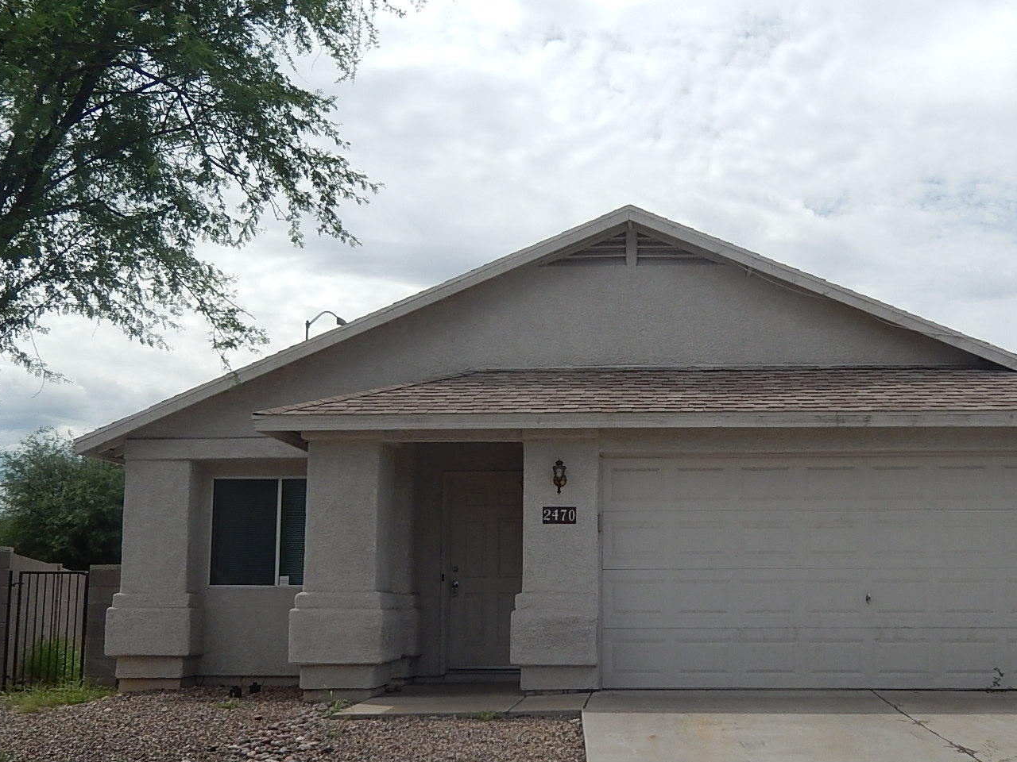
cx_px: 611
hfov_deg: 46.5
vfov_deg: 35.9
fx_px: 1175
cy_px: 444
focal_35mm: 40
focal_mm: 5.7
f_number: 7.6
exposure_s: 1/500
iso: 125
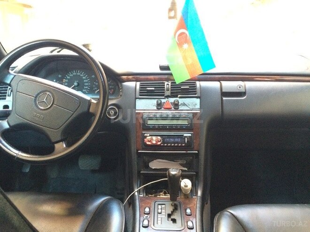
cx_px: 155
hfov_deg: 61.7
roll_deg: -0.6
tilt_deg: -14.6
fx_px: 260
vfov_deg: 48.2
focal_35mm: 29
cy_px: 116
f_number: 2.2
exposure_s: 1/25
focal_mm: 4.15
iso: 320
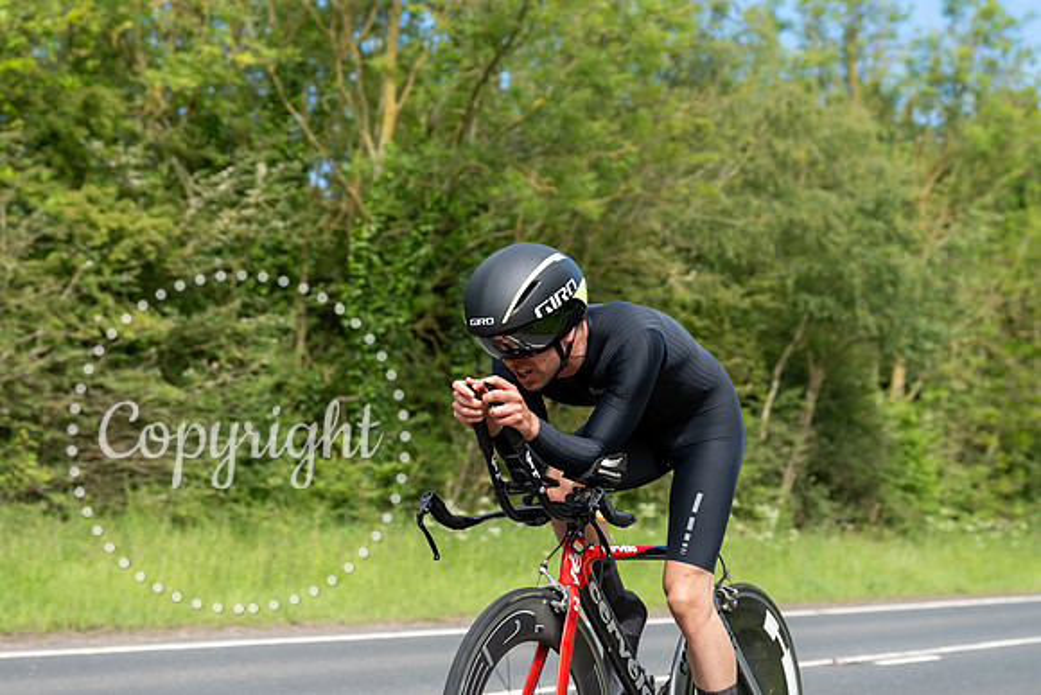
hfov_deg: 28.8
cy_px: 348
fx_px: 2025
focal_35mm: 70
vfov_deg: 19.5
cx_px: 520
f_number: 5
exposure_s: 1/1000
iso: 400
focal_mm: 70
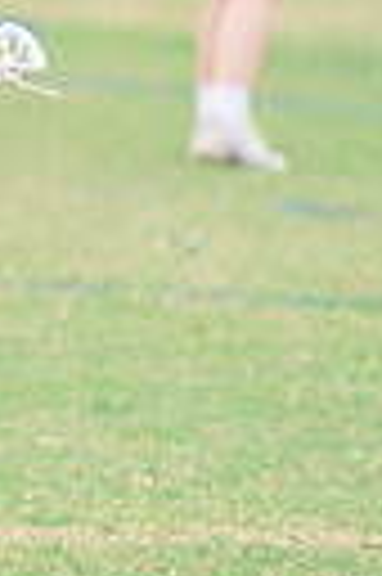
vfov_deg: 2.3
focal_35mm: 906
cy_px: 38
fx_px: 14459
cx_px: -858
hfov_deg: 1.5
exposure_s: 1/1250
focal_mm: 200
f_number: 2.8
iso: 320
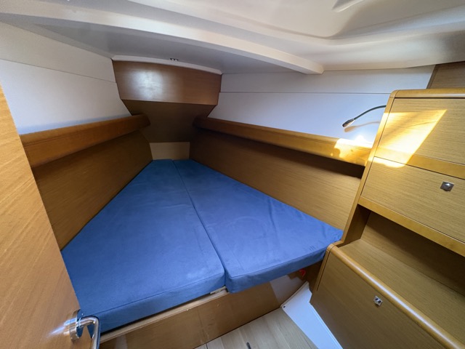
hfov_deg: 102.1
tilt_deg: -20.1
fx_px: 188
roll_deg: -5.5
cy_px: 174
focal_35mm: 14
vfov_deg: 85.7
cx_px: 232
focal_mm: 2.22
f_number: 2.2
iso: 640
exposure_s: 1/60
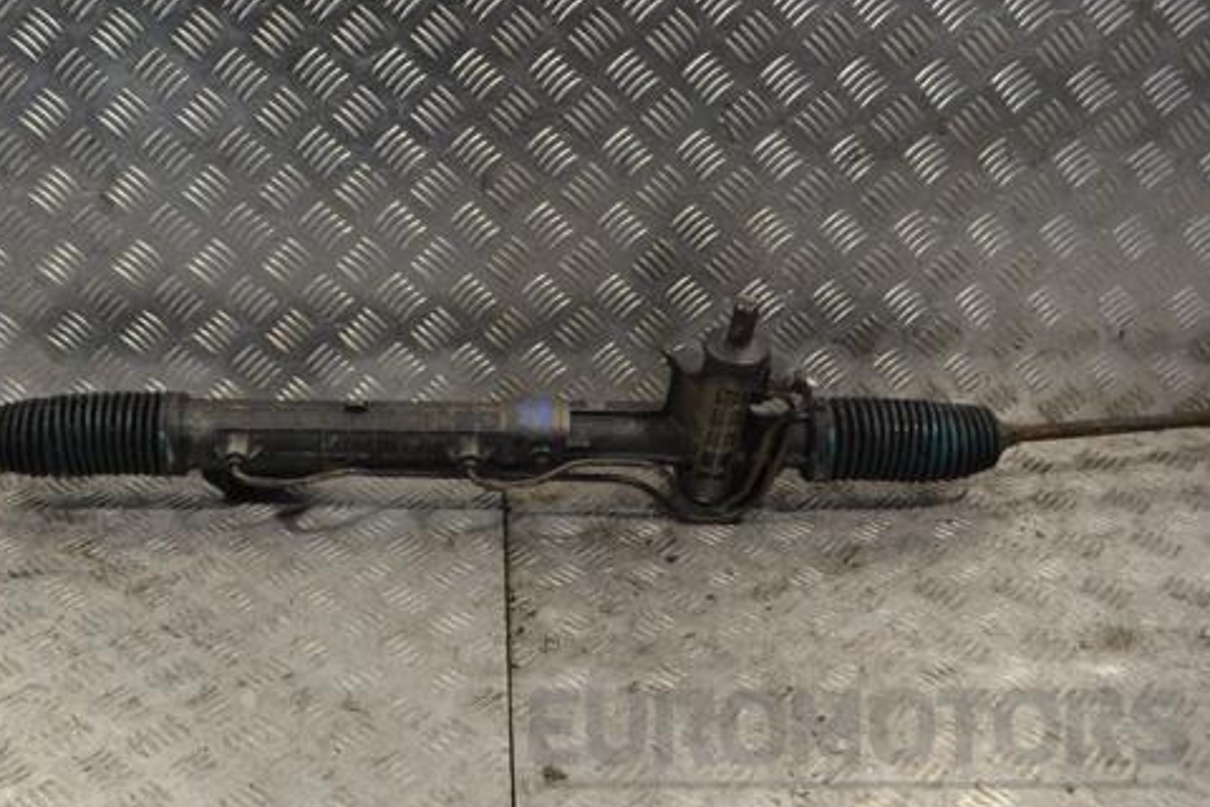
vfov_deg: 29.9
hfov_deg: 43.4
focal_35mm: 45
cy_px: 391
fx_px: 1512
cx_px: 481
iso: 400
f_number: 5.6
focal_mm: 24
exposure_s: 1/125
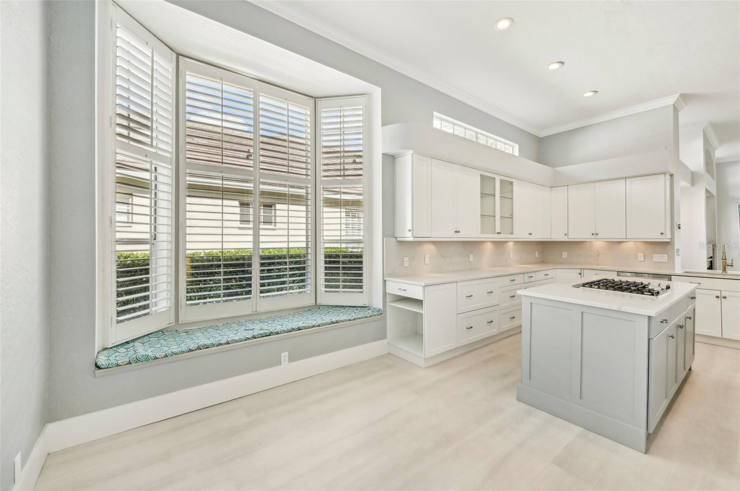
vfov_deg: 81.1
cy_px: 246
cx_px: 370
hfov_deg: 104.3
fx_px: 287
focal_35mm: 14
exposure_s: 1/500
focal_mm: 14
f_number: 8
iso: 400
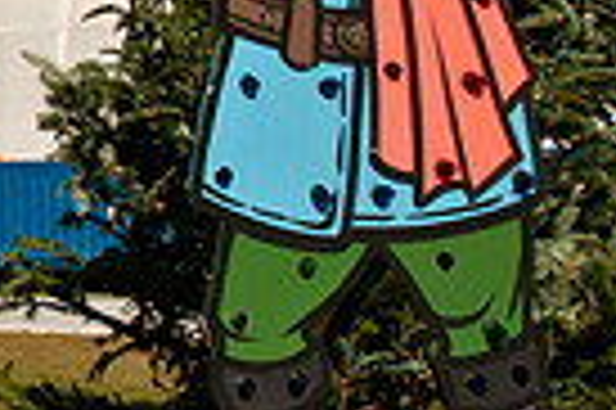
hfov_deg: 13.9
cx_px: -576
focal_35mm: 127
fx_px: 2171
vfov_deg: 10.7
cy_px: -16
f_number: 10
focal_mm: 20
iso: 200
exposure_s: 1/400
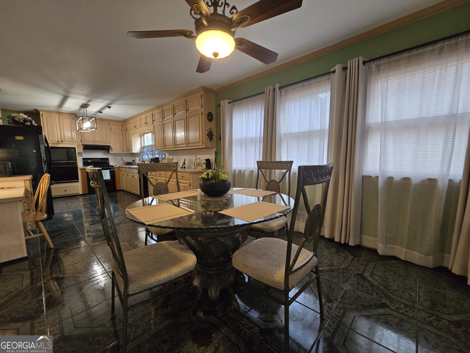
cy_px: 176
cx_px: 235
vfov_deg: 89.9
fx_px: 177
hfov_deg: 106.2
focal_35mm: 13
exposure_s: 1/60
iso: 250
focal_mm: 2.2
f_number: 2.2
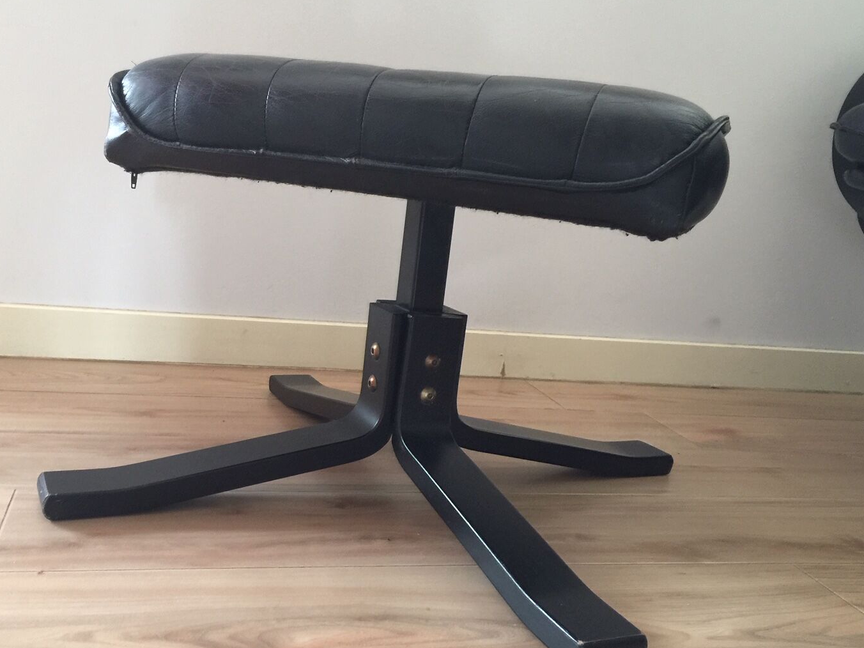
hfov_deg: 52.5
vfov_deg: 40.7
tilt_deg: -12.8
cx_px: 374
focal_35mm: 35
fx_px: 874
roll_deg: -6.8
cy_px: 353
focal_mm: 4.15
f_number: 2.2
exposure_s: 1/10
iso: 100
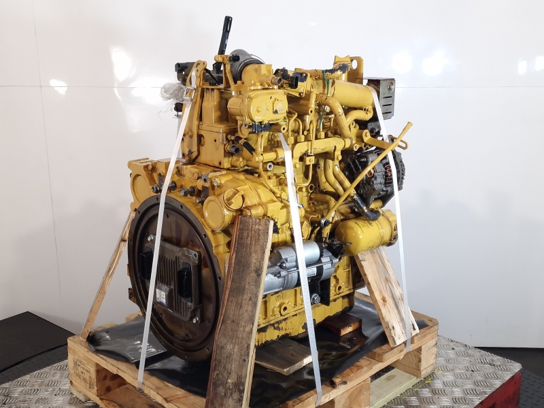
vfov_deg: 58.9
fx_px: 361
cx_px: 272
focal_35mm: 23
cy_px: 204
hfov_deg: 73.9
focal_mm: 6.4
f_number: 1.8
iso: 64
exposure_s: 1/50
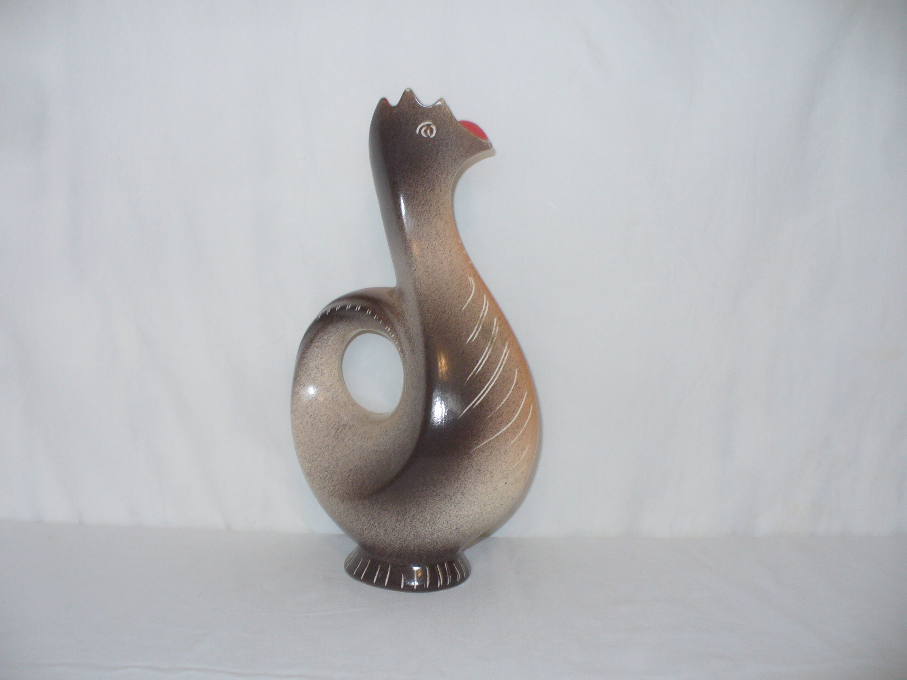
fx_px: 969
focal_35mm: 37
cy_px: 340
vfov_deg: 38.7
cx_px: 454
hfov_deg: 50.1
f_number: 2.8
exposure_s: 1/8
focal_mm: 6.1
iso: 100
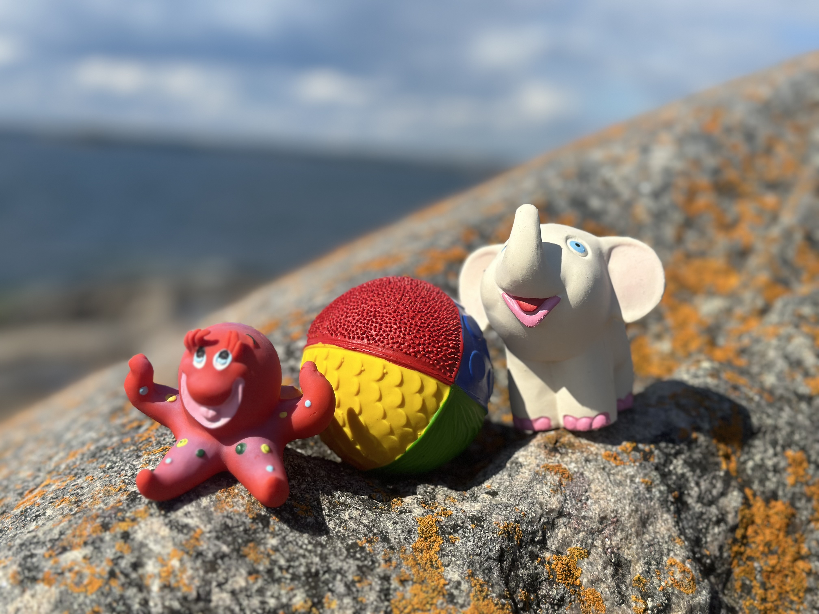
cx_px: 410
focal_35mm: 48
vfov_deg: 30.3
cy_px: 307
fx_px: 1136
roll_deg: -3.8
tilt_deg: -7.3
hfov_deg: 39.7
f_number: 1.78
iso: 80
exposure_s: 1/7634
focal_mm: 6.86
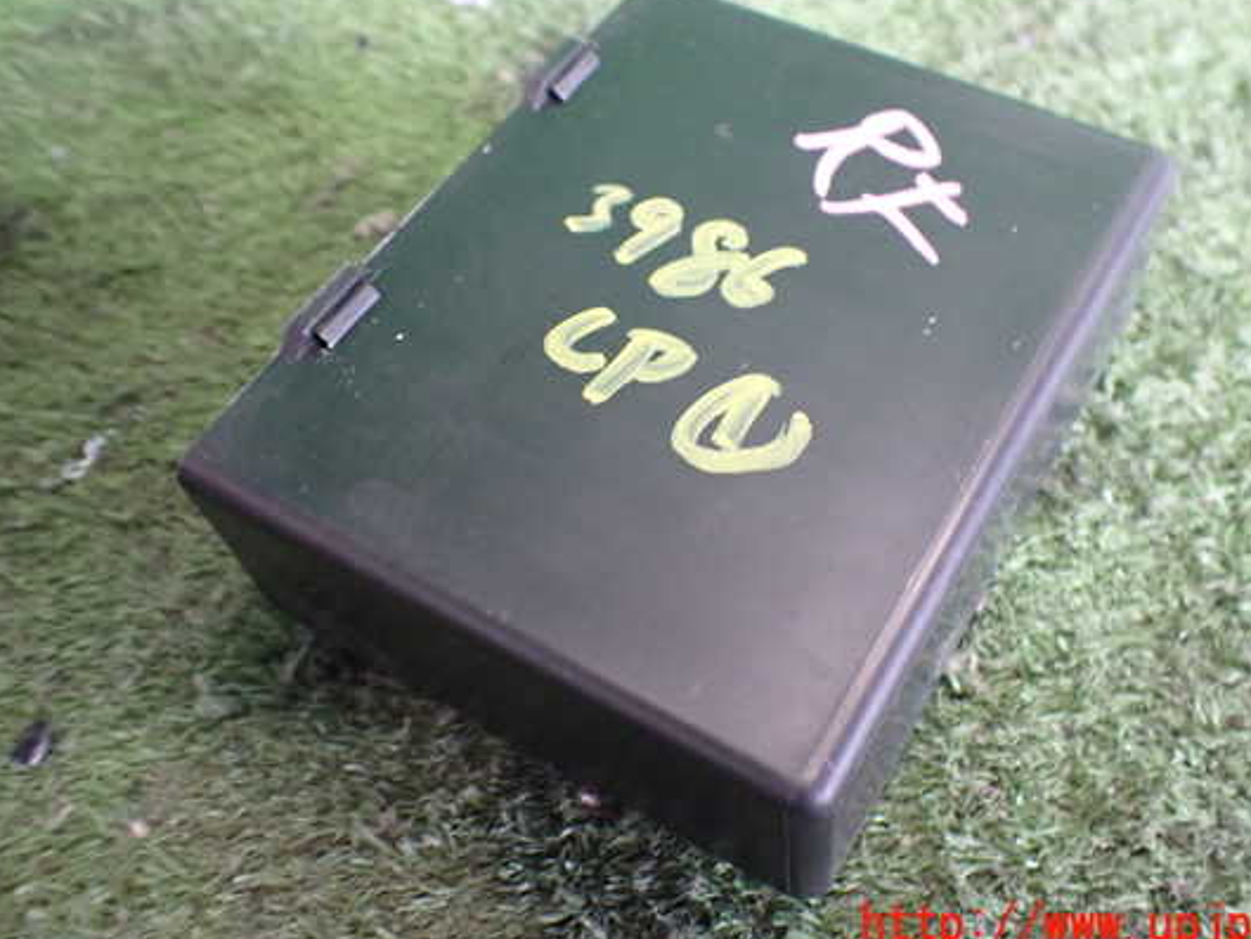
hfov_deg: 53.9
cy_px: 423
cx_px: 686
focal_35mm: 34
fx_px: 1229
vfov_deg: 41.8
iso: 800
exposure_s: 1/50
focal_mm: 5.4
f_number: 2.3
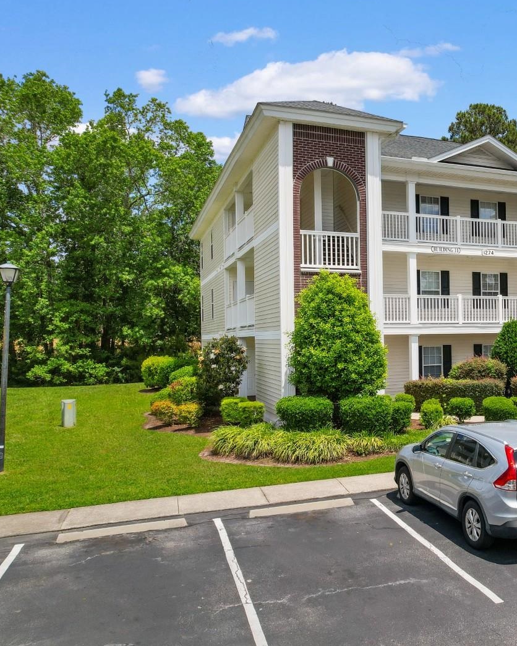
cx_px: 471
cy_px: 318
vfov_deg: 55.7
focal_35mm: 32
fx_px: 612
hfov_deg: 41.9
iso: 150
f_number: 2.8
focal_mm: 8.38
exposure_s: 1/800
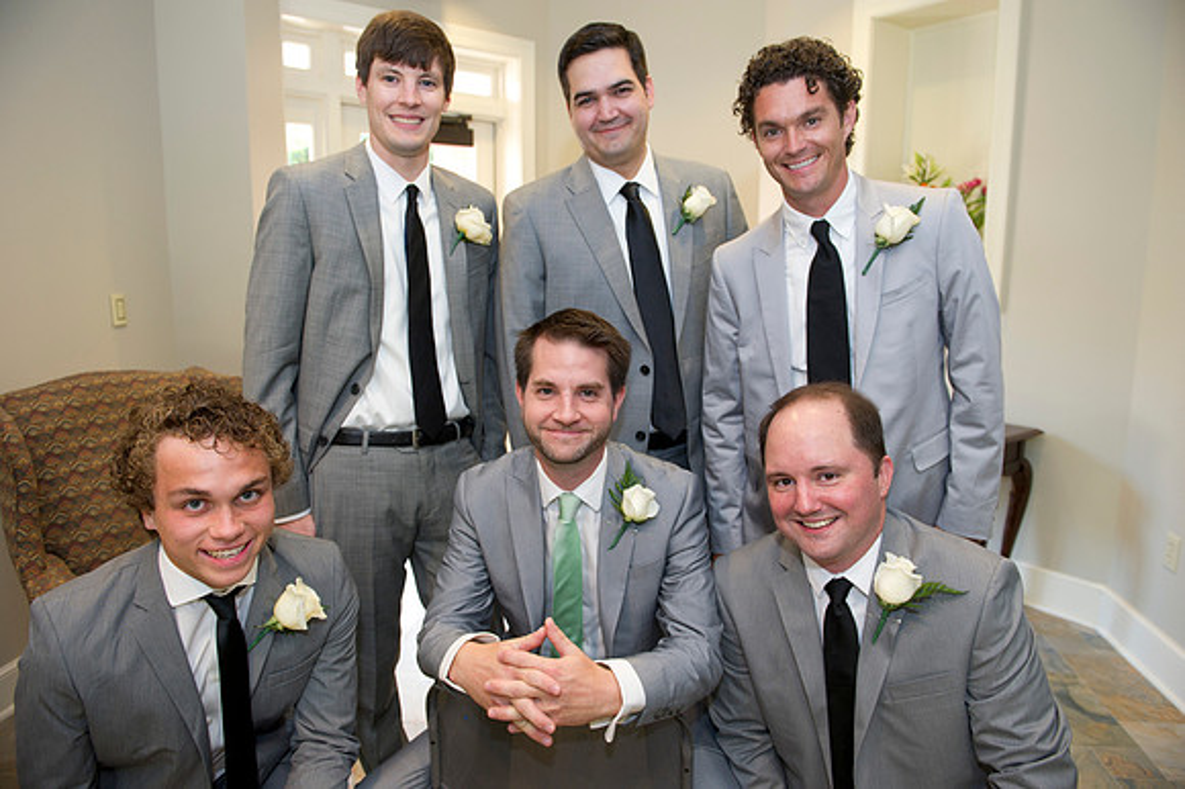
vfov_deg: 53.1
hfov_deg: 73.8
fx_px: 790
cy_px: 394
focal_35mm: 24
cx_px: 592
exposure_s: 1/100
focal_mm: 24
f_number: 4
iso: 800
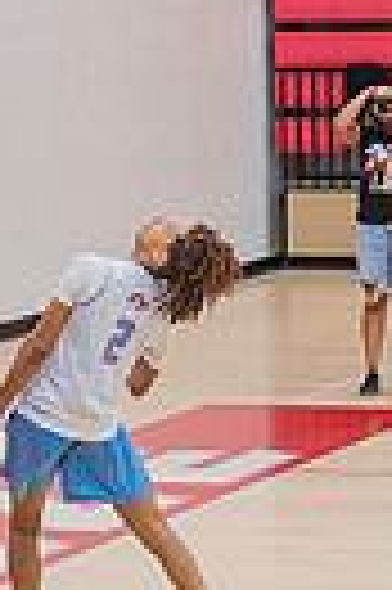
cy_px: 306
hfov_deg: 5.3
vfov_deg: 8.0
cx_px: 228
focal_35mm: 257
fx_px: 4208
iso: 1000
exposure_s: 1/250
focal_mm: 75
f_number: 4.5
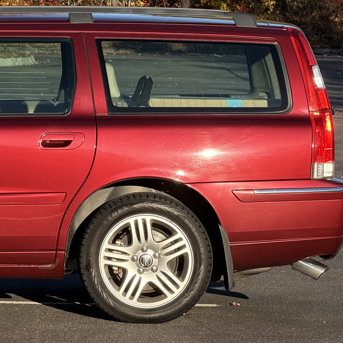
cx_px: -132
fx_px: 2937
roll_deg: -0.2
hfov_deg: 6.6
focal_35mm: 262
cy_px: 39
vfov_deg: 6.7
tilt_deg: -1.3
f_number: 2.8
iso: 50
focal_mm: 16.89
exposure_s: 1/502
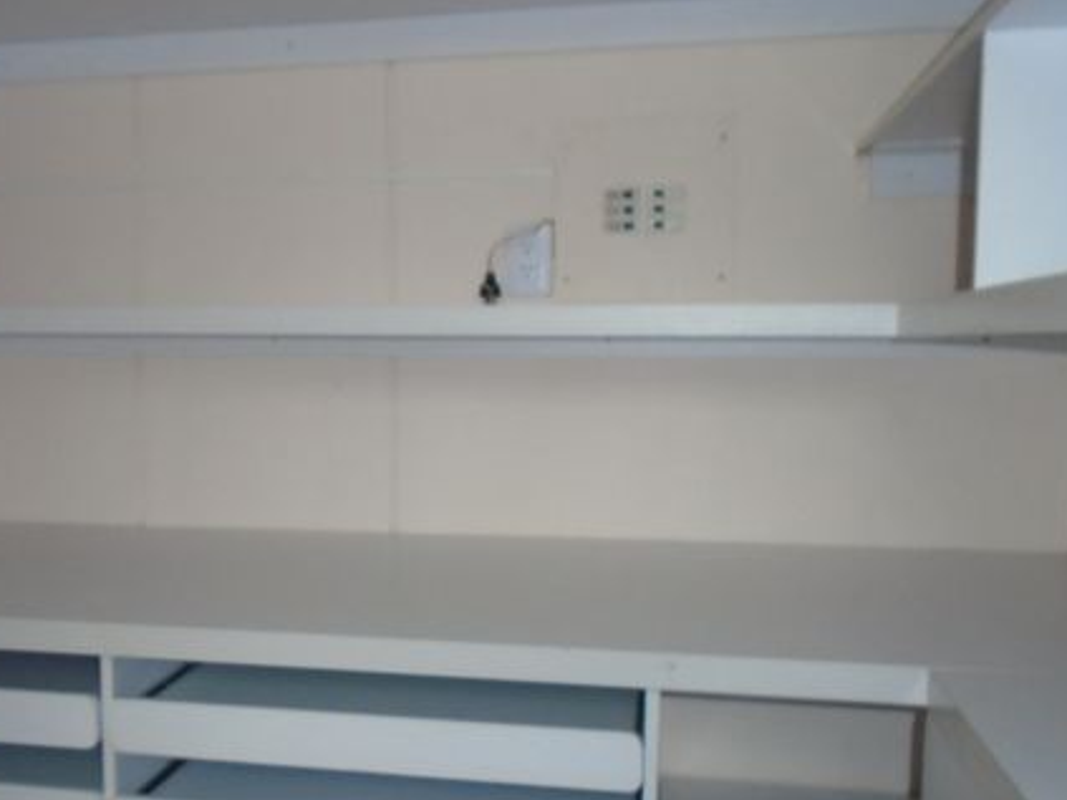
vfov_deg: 35.0
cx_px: 322
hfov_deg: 44.8
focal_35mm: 41
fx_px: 1263
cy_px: 464
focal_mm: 4.6
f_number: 8
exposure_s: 1/30
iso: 400
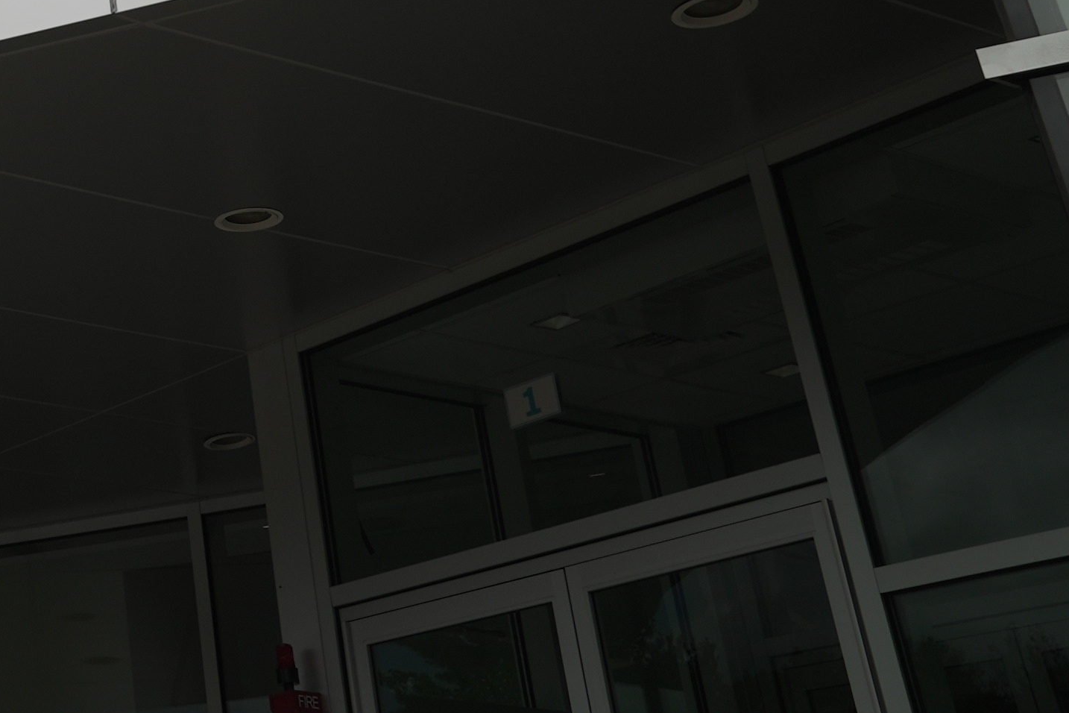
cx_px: -415
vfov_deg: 18.1
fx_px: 2108
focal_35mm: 71
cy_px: -178
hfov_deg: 24.0
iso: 100
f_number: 8
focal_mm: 24
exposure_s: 1/4
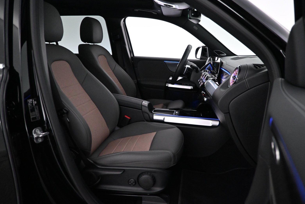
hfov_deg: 71.5
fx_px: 212
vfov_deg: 51.3
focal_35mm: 25
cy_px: 104
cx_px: 158
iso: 3600
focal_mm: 16
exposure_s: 1/60
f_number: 3.5
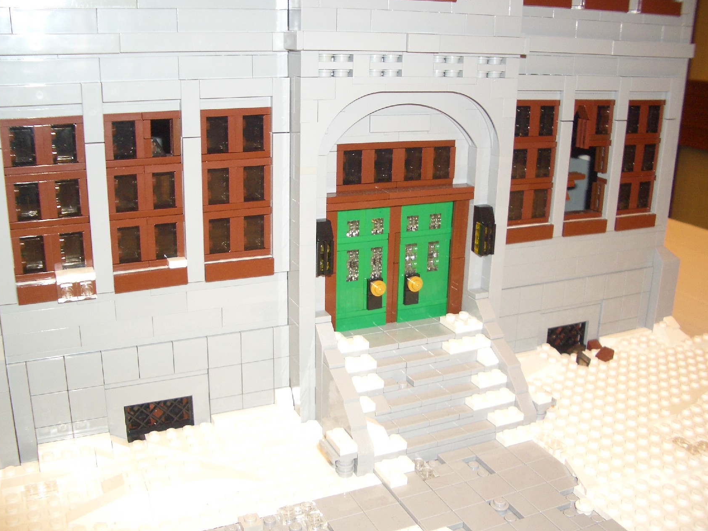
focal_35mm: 36
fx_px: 736
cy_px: 258
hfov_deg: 51.4
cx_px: 360
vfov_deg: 39.7
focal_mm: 5.8
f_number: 2.6
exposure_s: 1/60
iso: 100
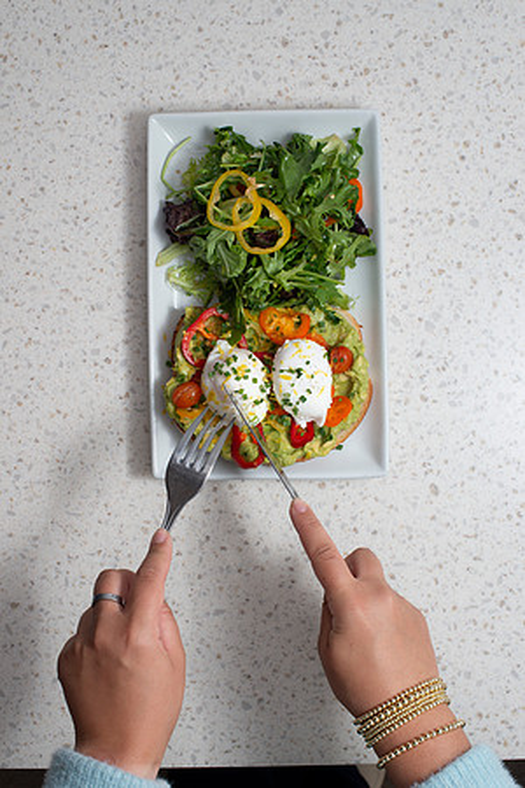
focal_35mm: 50
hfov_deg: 27.0
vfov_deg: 39.6
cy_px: 394
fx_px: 1094
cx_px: 262
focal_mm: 50
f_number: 10
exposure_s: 1/250
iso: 200
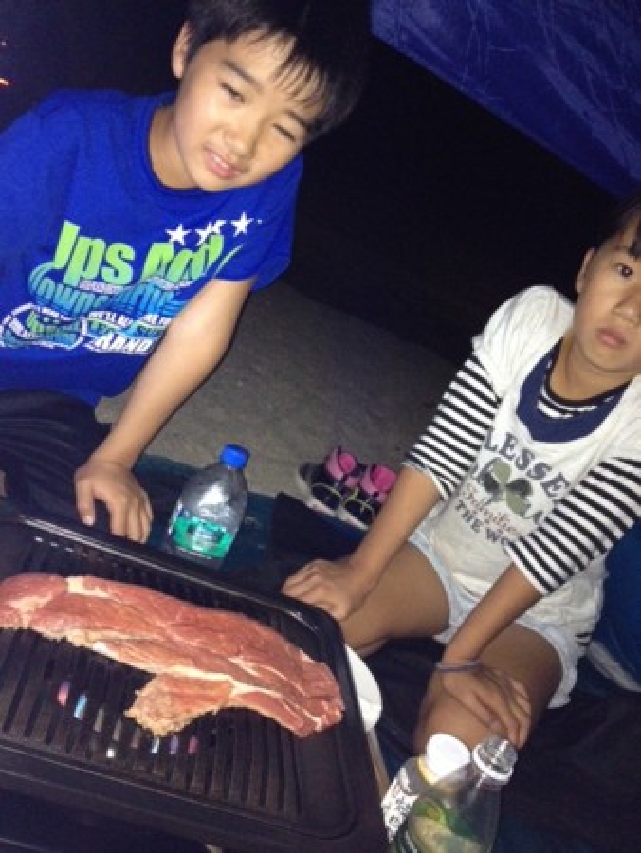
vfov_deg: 52.6
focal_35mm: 35
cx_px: 320
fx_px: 863
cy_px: 426
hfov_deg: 40.7
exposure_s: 1/16
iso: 400
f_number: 2.4
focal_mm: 4.28
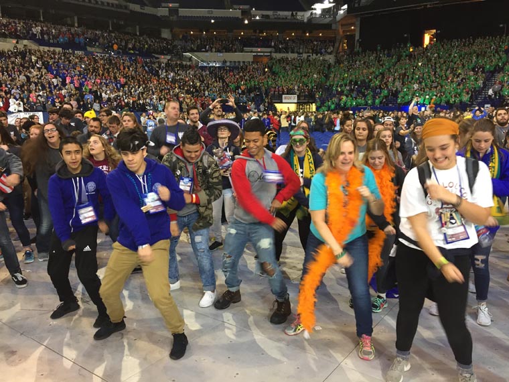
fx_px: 426
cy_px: 191
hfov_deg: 61.7
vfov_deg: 48.2
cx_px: 254
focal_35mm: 29
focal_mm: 4.15
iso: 200
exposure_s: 1/30
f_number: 2.2
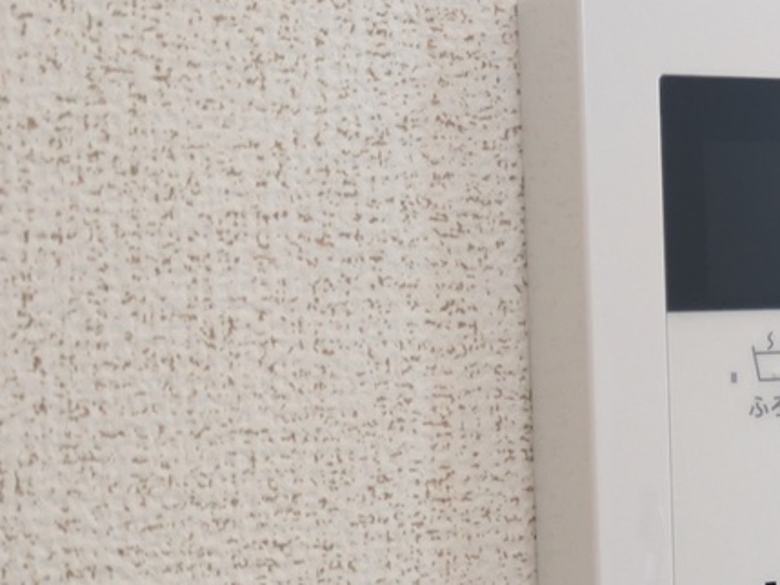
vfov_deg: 12.9
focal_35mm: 114
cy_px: 456
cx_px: 862
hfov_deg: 16.7
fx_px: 2569
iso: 224
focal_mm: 5.43
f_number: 1.89
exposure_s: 1/120
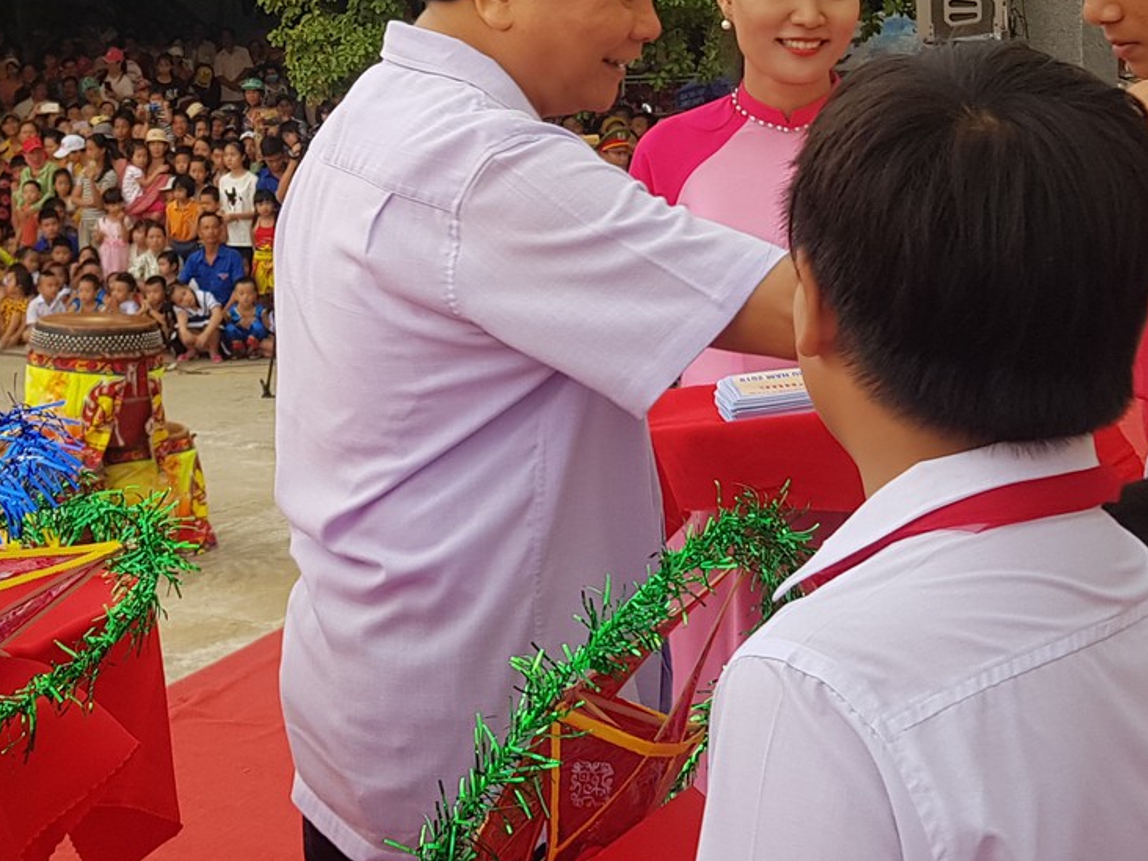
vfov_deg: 20.2
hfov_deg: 27.0
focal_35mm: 71
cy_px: 36
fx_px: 2355
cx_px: 290
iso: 40
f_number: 1.7
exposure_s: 1/197
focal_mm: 4.3
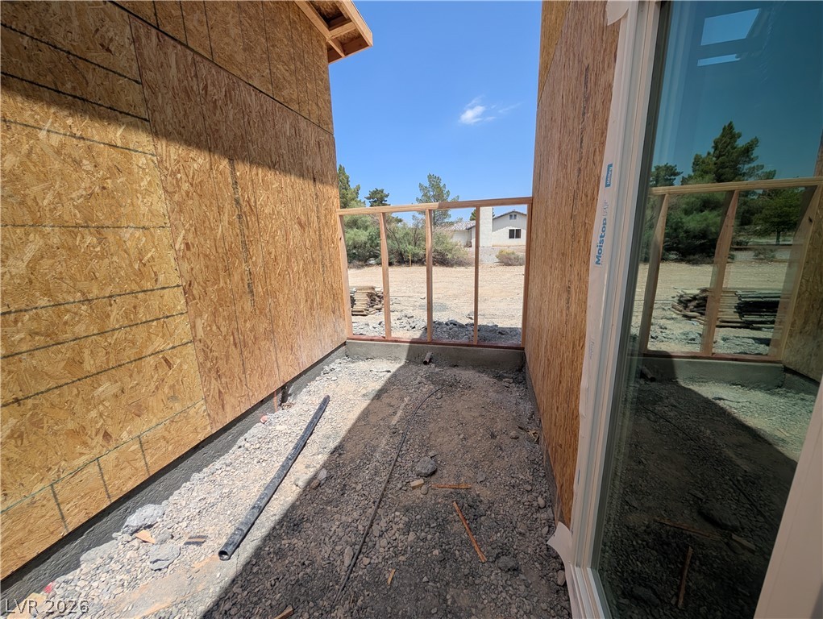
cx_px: 412
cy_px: 310
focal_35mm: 12
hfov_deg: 110.5
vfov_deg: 94.6
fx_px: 286
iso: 52
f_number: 1.7
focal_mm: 2.02
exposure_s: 1/3436
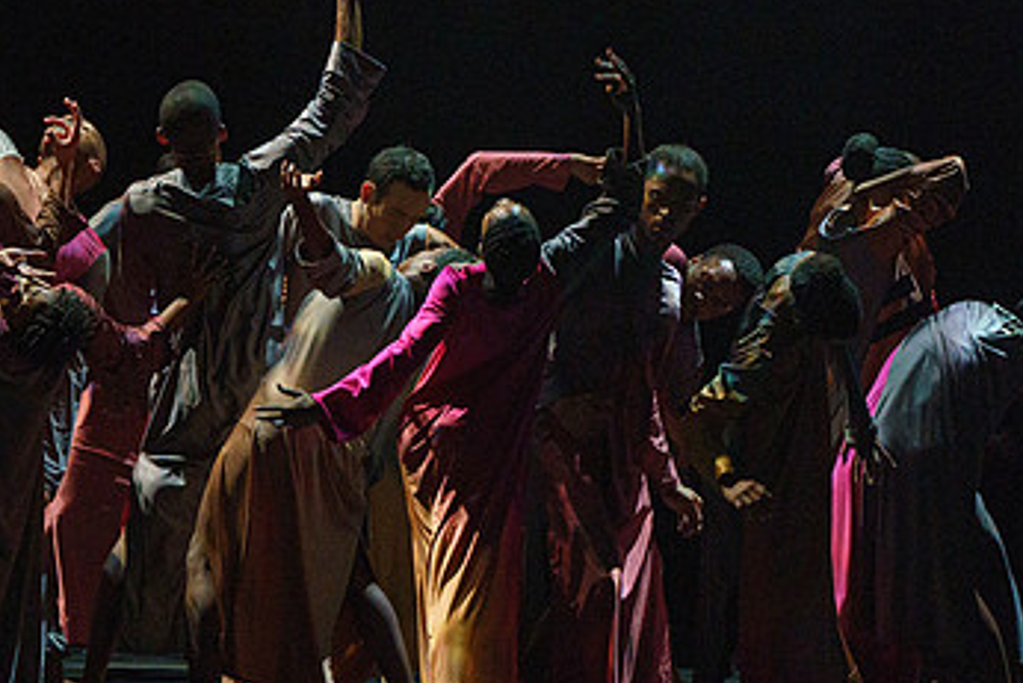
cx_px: 482
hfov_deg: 4.0
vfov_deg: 2.7
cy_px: 86
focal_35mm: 516
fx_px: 14668
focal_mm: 256
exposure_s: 1/250
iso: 6400
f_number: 5.6
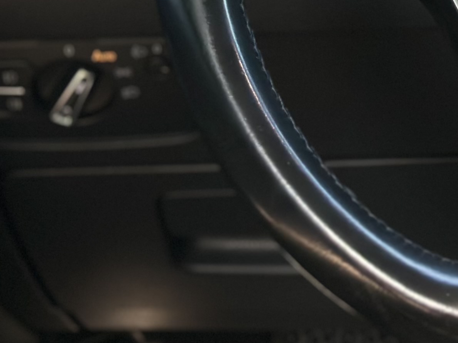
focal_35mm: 163
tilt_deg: -12.6
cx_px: 666
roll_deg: +0.7
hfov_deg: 11.6
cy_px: -95
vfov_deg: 9.0
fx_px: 2157
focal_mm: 6.86
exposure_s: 1/126
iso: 125
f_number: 1.78
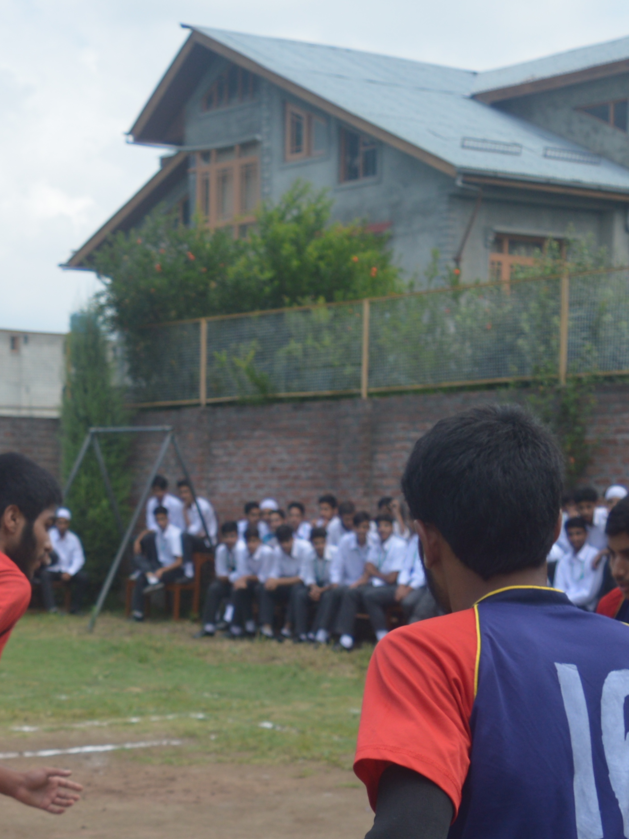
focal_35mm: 83
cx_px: 9
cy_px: 836
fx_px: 2011
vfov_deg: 22.7
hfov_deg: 17.4
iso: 100
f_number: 3.5
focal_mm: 18
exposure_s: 1/800
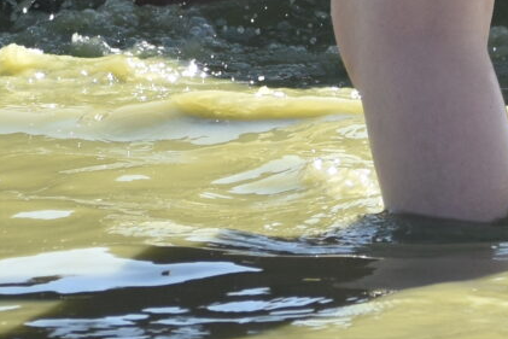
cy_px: -499
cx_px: 538
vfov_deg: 1.5
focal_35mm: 912
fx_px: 12873
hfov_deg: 2.3
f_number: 6.3
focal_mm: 100
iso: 400
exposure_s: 1/1600
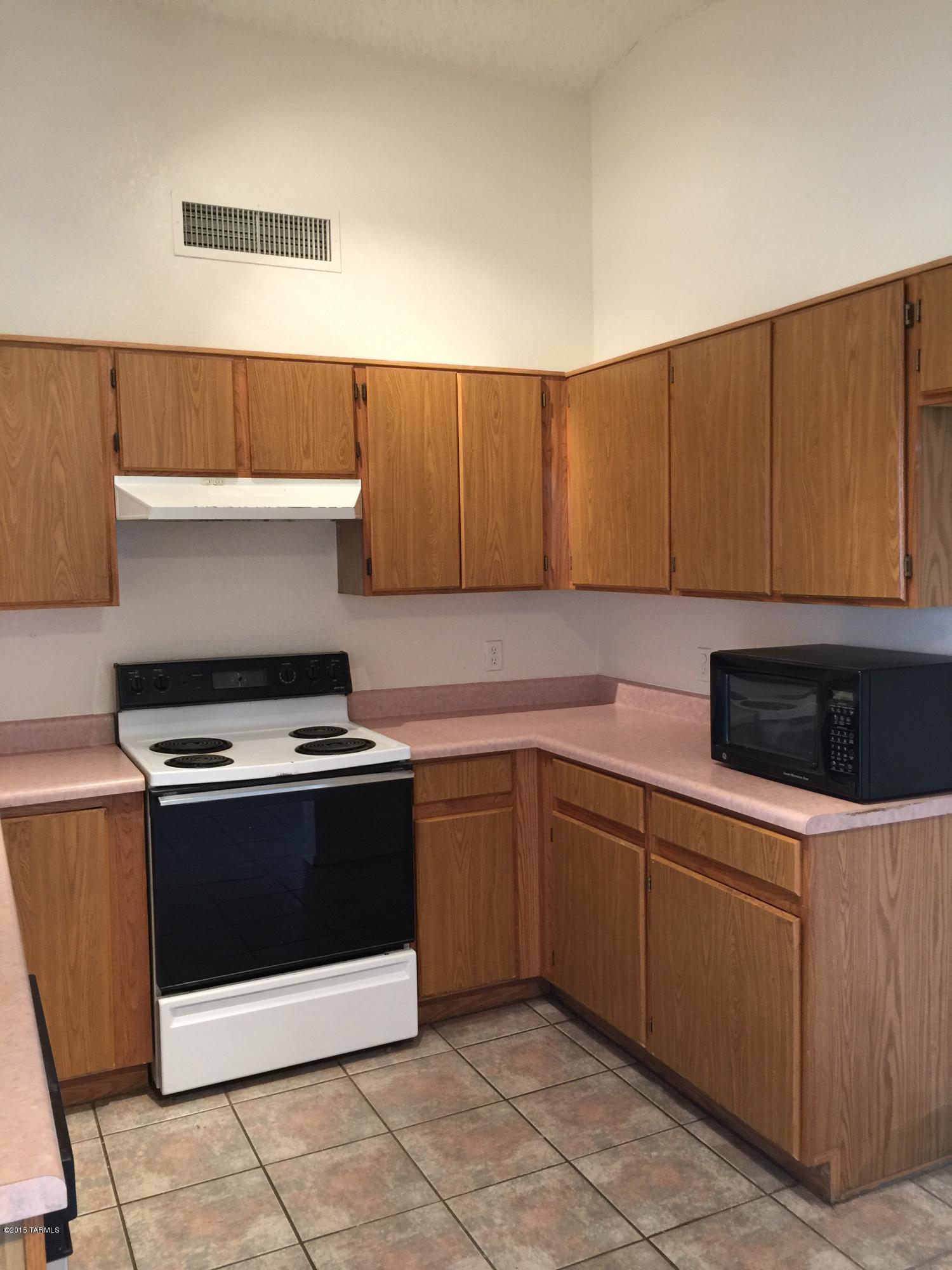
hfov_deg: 48.2
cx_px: 476
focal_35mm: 29
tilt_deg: -3.8
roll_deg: +0.5
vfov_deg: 61.7
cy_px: 635
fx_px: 1063
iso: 64
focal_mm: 4.15
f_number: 2.2
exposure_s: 1/15
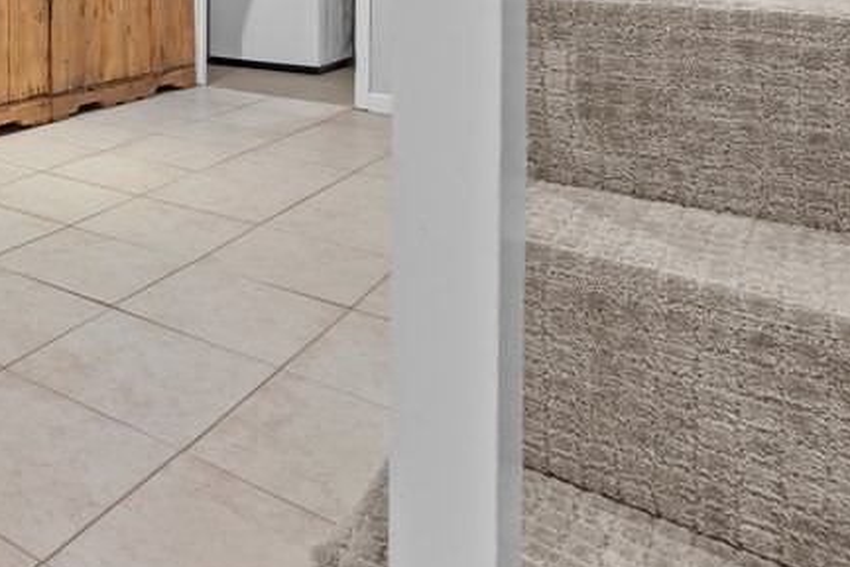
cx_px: -96
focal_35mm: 37
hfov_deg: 41.0
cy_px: -42
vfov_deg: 32.1
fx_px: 874
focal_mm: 16
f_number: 11
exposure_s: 4
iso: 320
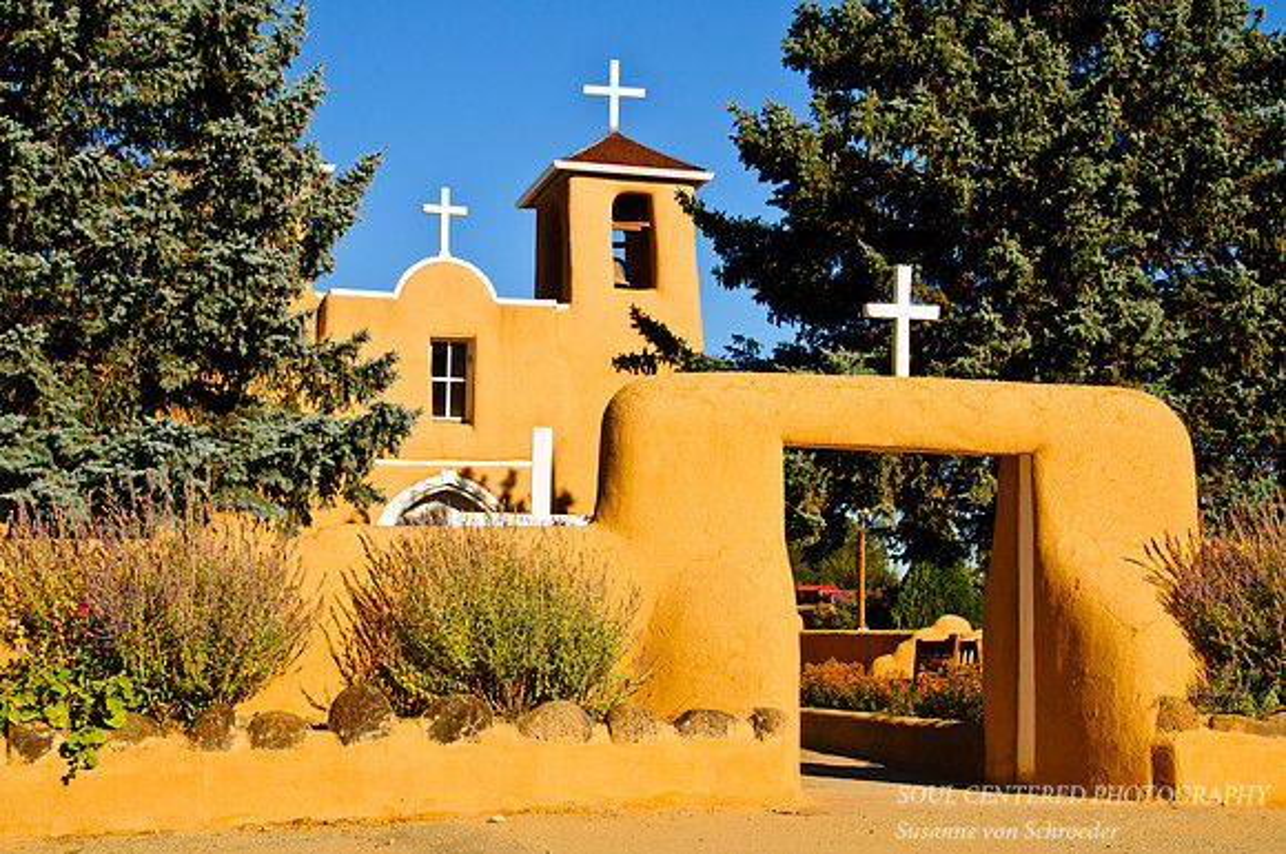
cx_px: 643
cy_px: 427
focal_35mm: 66
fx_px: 2354
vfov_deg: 20.6
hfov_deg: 30.6
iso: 200
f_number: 16
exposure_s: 1/60
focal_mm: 44
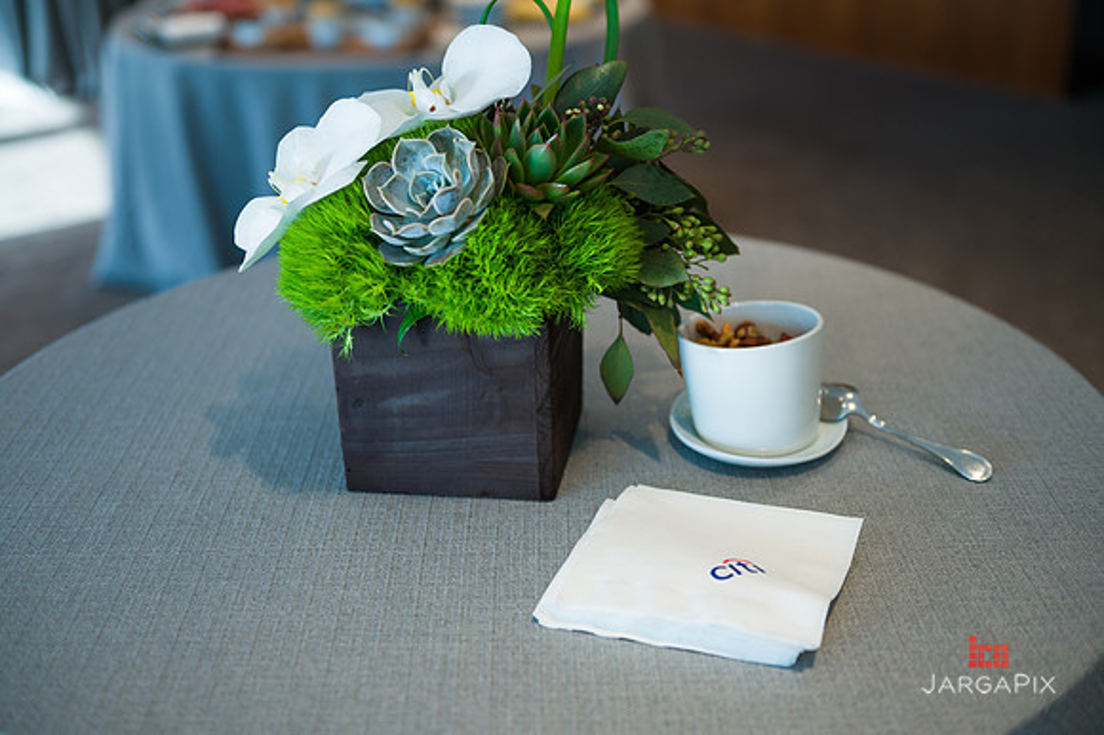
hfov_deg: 43.6
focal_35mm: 45
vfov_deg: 29.8
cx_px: 552
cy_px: 368
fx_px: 1379
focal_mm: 45
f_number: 3.2
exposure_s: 1/200
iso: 250
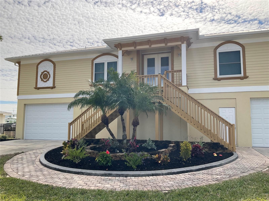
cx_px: 134
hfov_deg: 61.7
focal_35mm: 29
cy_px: 100
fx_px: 225
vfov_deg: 48.2
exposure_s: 1/1786
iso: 25
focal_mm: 3
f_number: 1.8
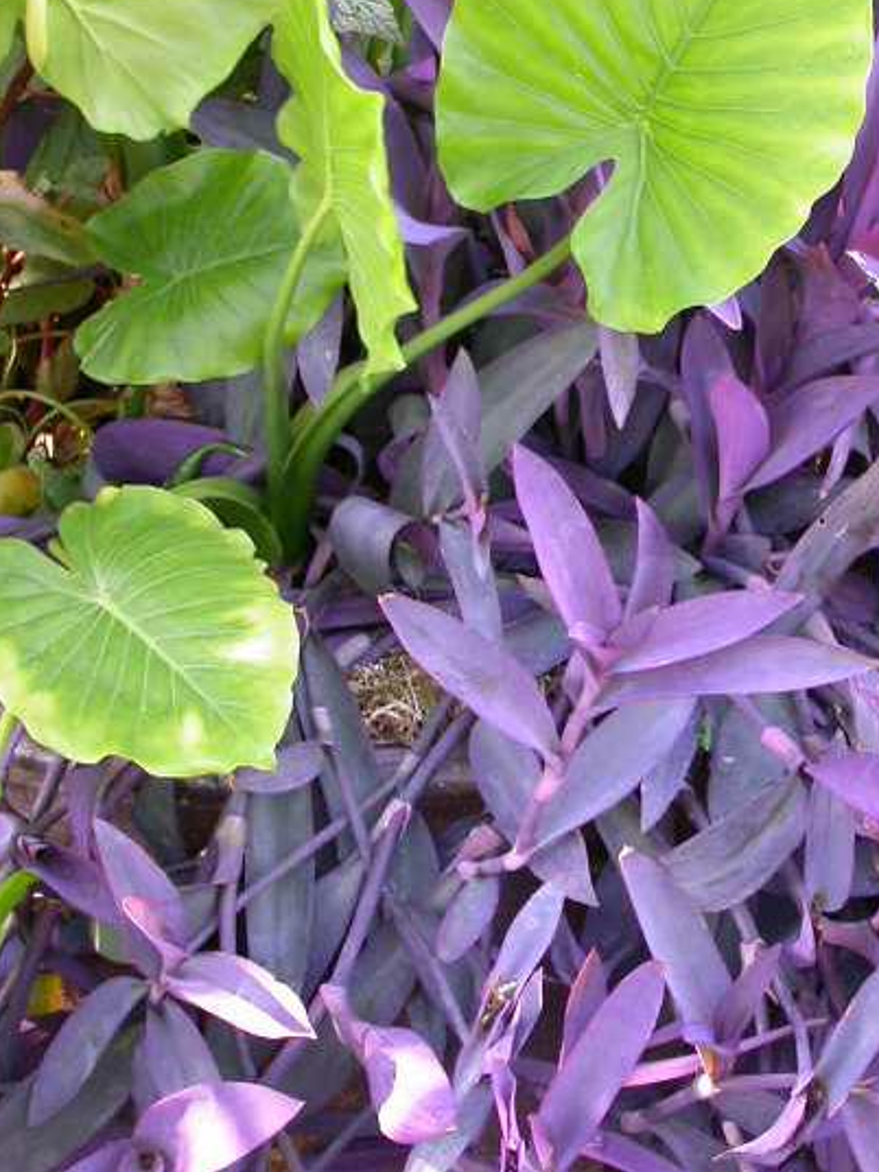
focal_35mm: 97
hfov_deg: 15.2
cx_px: 586
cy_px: 521
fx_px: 3284
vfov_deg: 20.2
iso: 100
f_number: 3.2
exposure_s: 1/39.8
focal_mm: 13.5
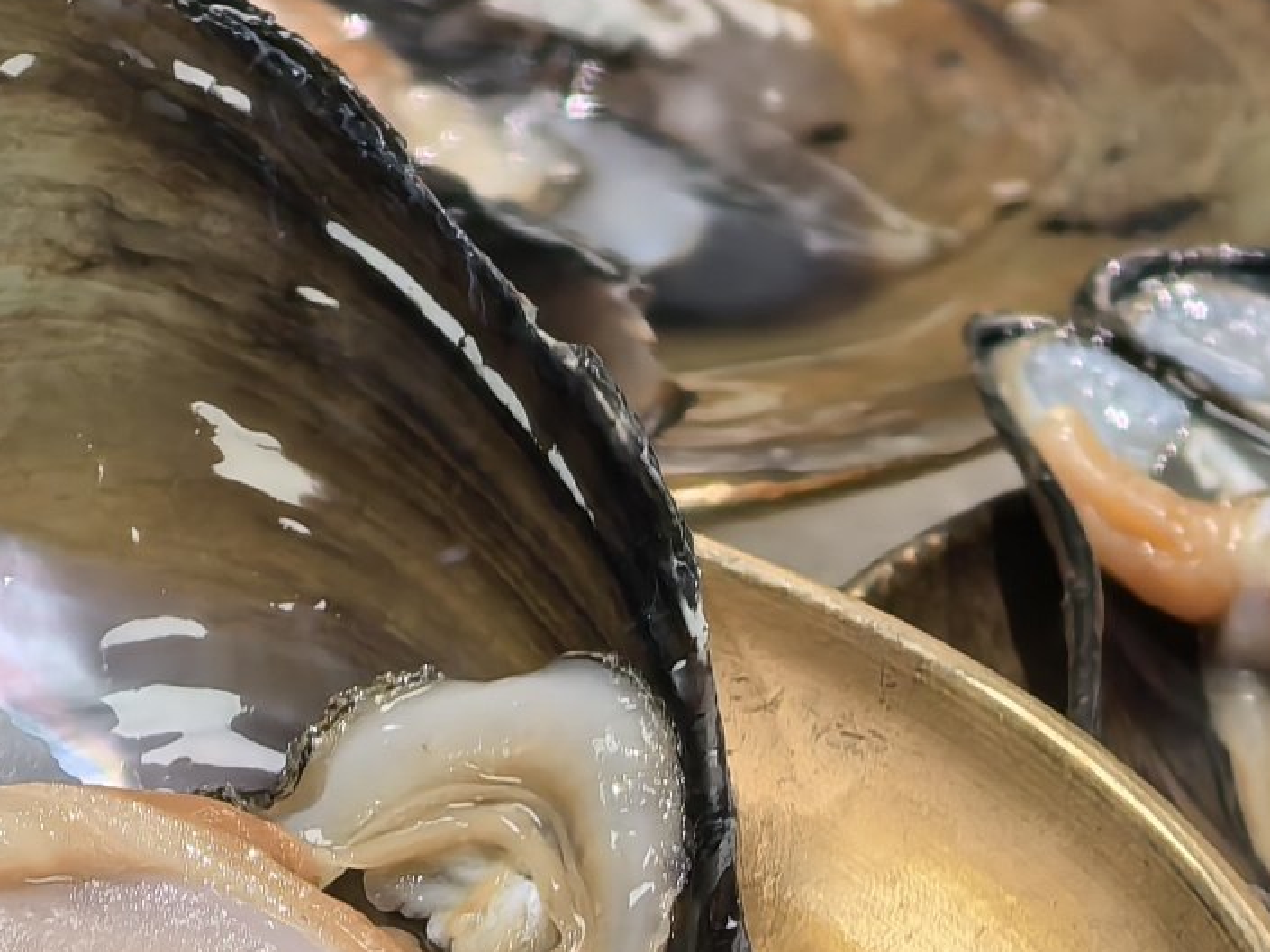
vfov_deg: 4.0
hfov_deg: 5.3
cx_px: -516
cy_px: 815
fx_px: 13650
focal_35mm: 372
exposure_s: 1/100
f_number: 2.1
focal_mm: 15
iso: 64
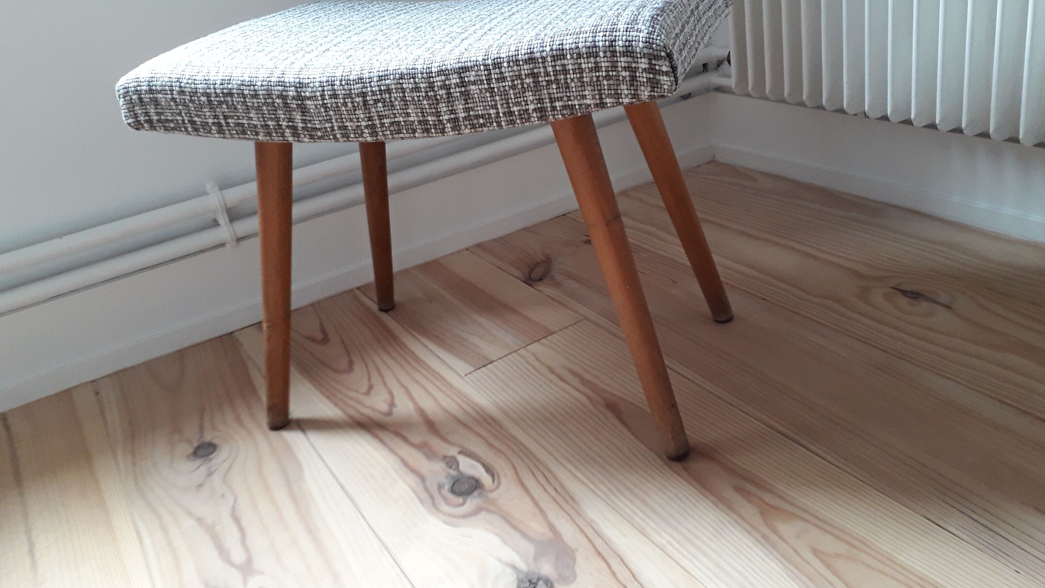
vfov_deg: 38.8
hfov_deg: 64.3
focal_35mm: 30
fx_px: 831
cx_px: 528
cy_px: 238
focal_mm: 3.6
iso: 160
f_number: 1.9
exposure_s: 1/33
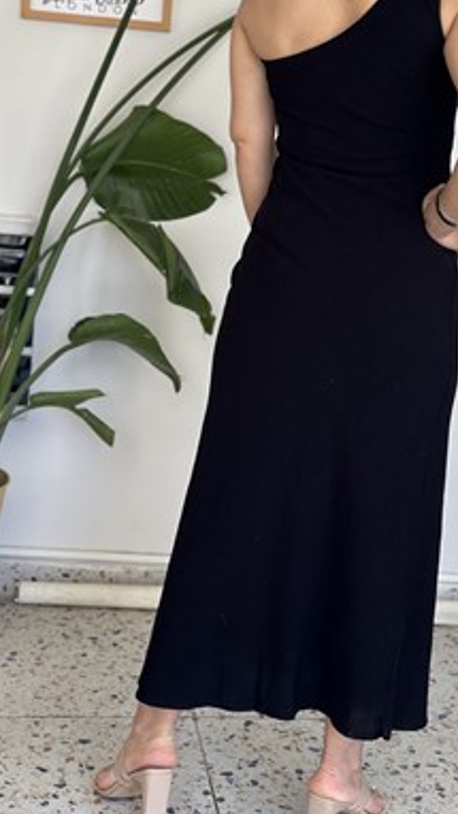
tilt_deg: -8.0
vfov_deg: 28.8
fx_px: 1575
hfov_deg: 16.5
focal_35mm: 73
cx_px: 302
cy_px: 278
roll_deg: -5.4
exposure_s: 1/257
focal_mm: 6.86
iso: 80
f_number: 1.78
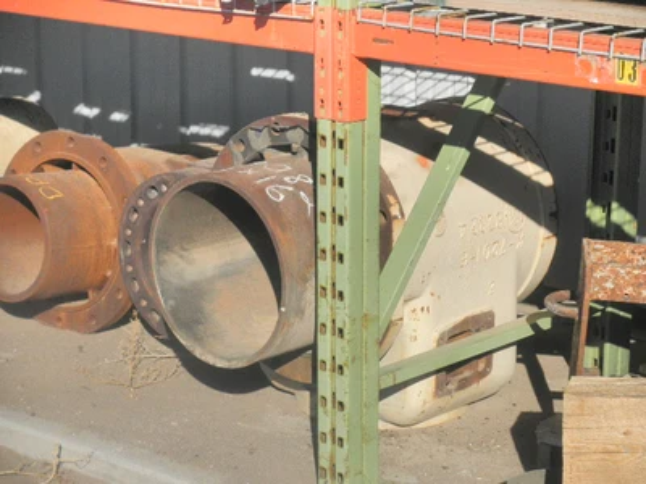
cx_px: 323
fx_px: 2015
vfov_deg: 13.7
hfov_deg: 18.2
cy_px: 242
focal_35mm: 108
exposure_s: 1/125
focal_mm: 19.1
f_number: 12.4
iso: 64
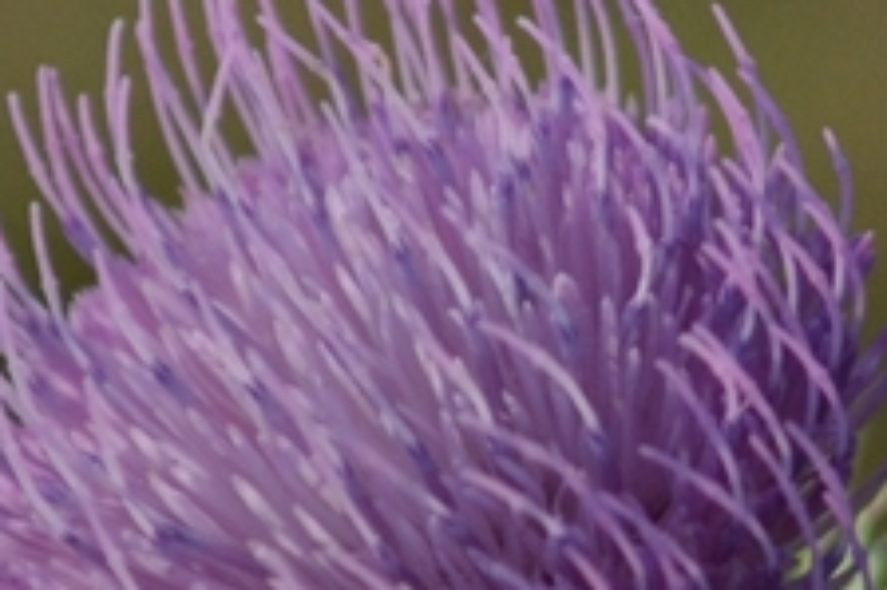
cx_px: 1160
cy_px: 903
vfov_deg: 3.2
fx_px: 10453
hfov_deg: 4.8
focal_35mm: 425
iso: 800
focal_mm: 55
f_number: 6.3
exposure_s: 1/4000
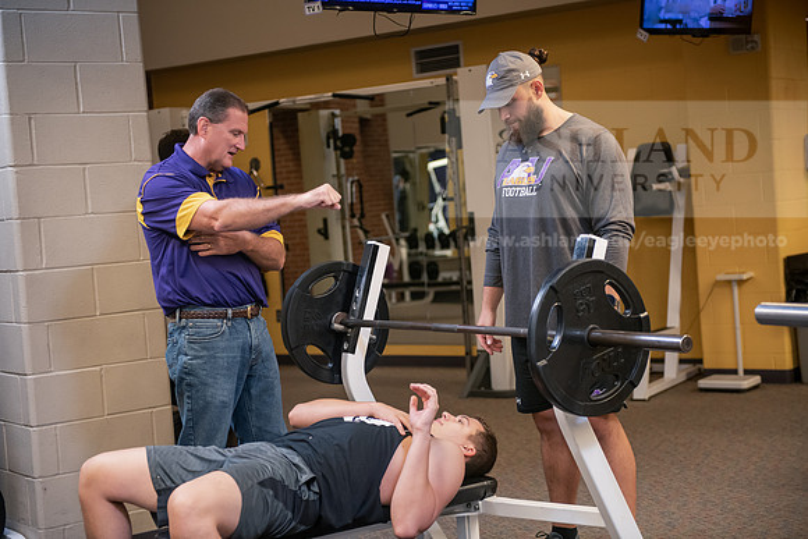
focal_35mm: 62
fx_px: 1392
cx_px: 404
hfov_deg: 32.4
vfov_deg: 21.9
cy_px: 270
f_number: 2.8
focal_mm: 62
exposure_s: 1/200
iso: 1250
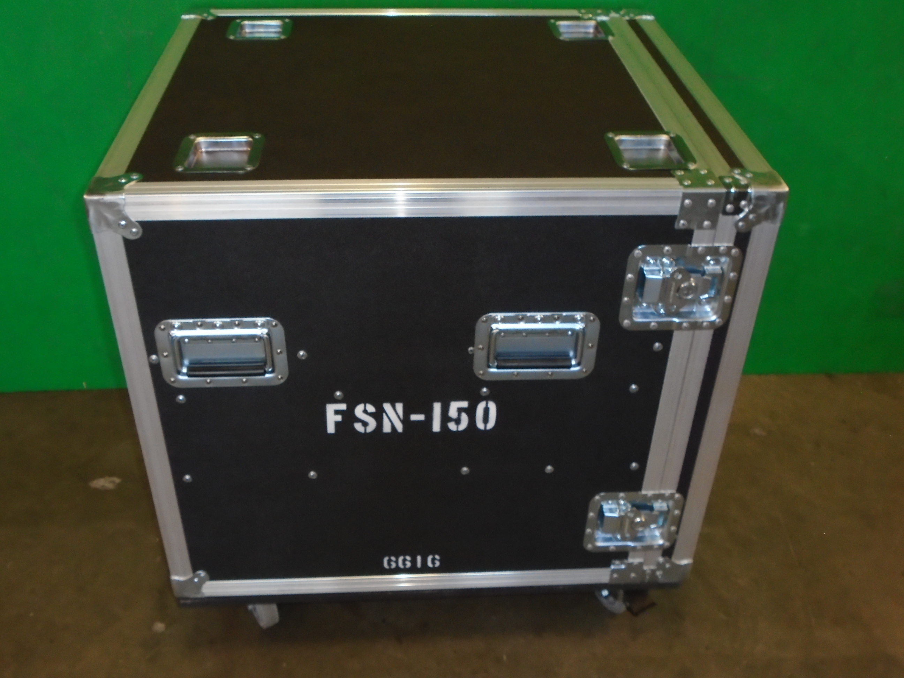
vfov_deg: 39.7
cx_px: 452
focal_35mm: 36
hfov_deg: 51.4
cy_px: 339
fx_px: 940
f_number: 3.8
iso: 320
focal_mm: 6.4
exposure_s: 1/40
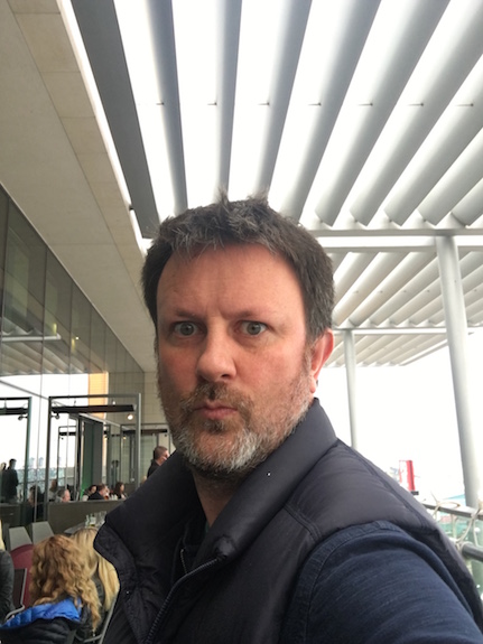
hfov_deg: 45.4
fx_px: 577
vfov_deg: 58.4
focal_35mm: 31
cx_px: 242
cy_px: 322
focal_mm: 2.65
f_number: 2.2
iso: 40
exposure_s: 1/25
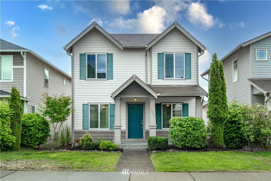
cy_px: 90
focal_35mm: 35
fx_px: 263
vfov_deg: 37.9
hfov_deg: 54.4
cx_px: 136
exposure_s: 1/80
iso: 100
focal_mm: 35
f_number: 6.3
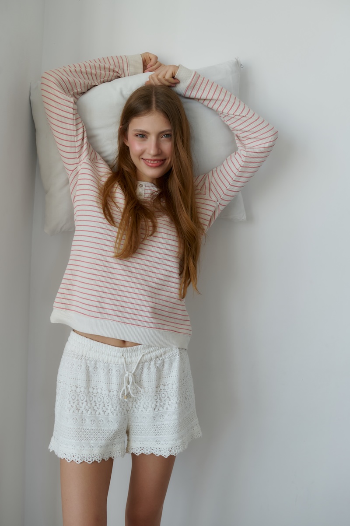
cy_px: 263
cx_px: 175
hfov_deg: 37.8
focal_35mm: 35
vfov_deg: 54.5
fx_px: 511
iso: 200
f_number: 3.5
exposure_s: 1/200
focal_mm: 35
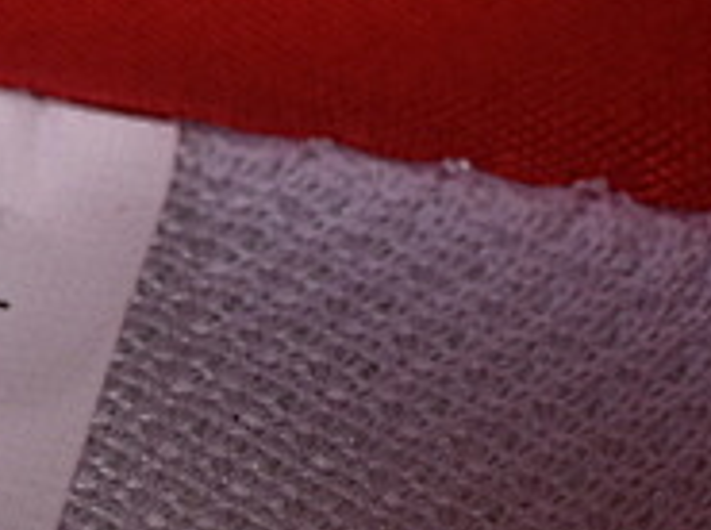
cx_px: -323
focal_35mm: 422
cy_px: 588
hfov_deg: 4.7
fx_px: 8651
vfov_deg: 3.5
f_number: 7.1
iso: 160
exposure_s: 1/80
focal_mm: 50
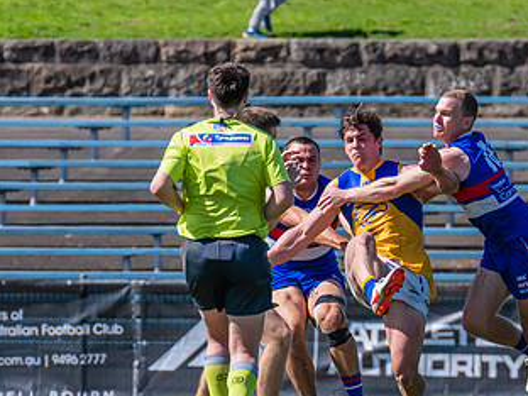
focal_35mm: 1166
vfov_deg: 1.3
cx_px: 395
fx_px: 17785
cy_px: 350
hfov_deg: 1.7
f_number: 7.1
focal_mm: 420
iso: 800
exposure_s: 1/1600
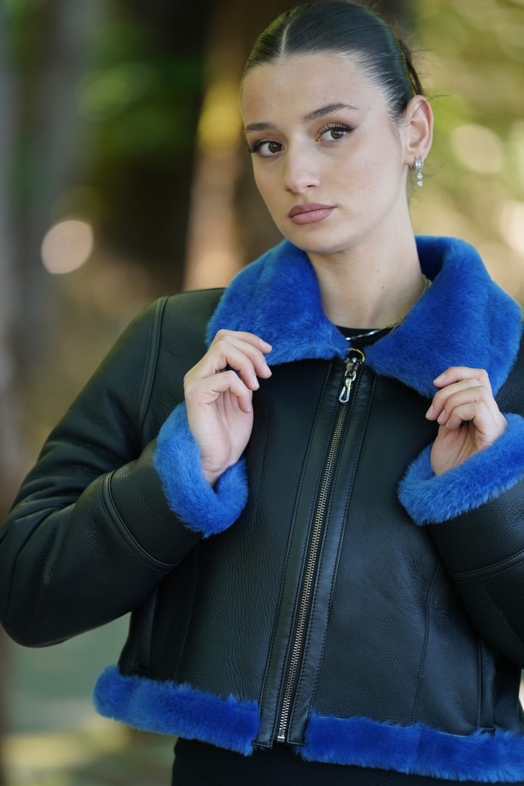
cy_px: 393
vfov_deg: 10.3
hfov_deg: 6.9
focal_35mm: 200
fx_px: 4366
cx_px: 262
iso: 500
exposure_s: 1/320
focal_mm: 200
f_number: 2.8
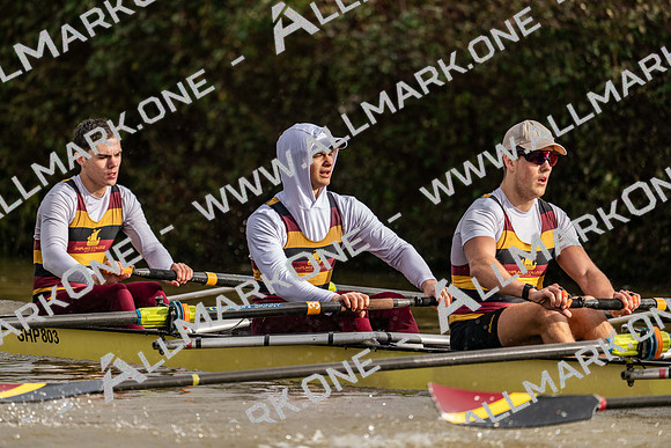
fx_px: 7457
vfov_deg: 3.4
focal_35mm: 400
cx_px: 336
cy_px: 224
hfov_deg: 5.2
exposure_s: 1/1600
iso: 320
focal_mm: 400
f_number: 4.5
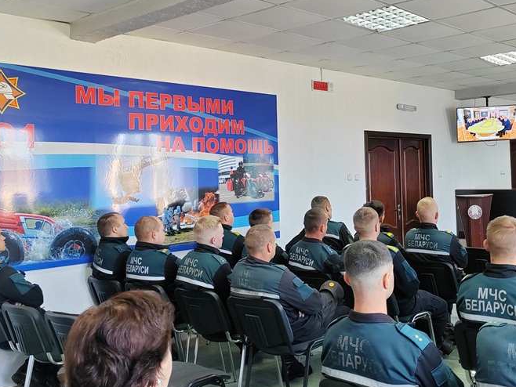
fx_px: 626
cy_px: 154
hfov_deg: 43.7
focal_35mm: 42
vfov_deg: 34.3
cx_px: 369
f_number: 1.9
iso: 640
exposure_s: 1/100
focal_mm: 5.52
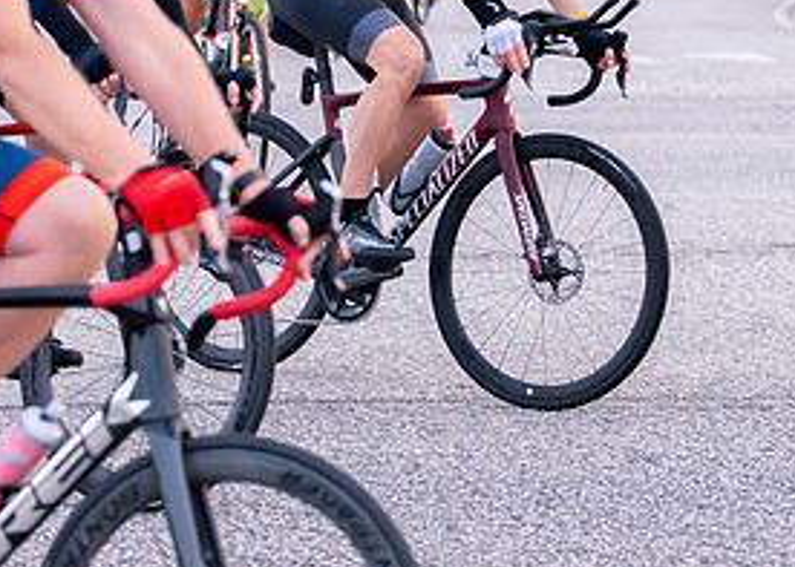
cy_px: 100
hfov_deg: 9.2
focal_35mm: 218
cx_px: 436
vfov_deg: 6.6
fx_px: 4921
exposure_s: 1/1600
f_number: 2.8
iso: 2500
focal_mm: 85
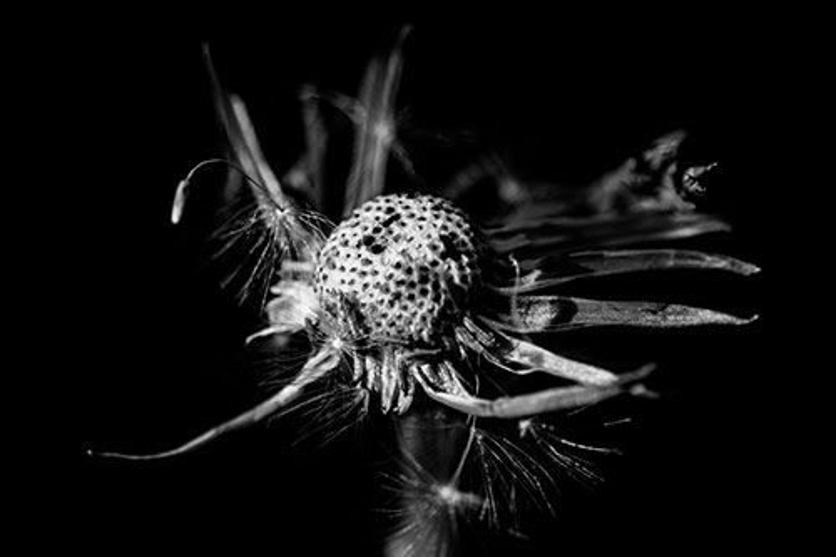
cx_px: 418
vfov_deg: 6.5
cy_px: 278
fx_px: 4875
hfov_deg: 9.8
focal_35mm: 210
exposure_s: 1/2000
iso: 1250
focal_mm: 210
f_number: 7.6
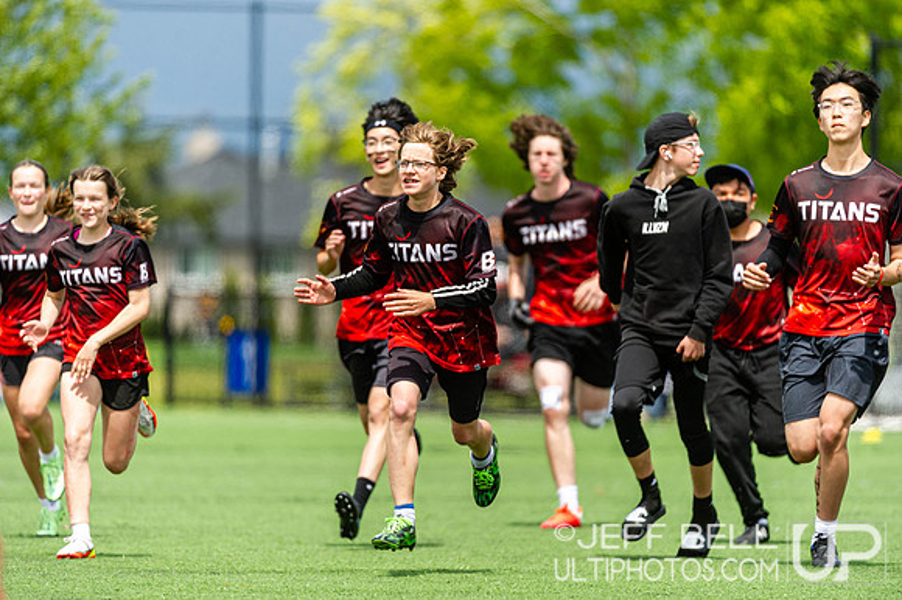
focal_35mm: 400
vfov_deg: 3.4
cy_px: 300
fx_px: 10016
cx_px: 451
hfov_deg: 5.2
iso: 400
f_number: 4
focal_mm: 400
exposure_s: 1/1600
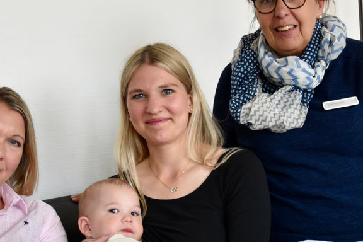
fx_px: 807
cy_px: 213
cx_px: 183
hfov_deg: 25.4
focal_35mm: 80
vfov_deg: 16.9
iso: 800
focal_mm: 24
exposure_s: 1/80
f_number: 4.5
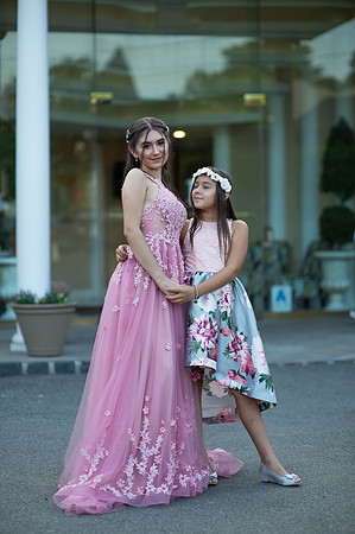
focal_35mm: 85
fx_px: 1260
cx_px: 178
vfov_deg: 23.9
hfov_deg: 16.0
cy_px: 267
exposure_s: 1/800
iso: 250
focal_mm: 85
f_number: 2
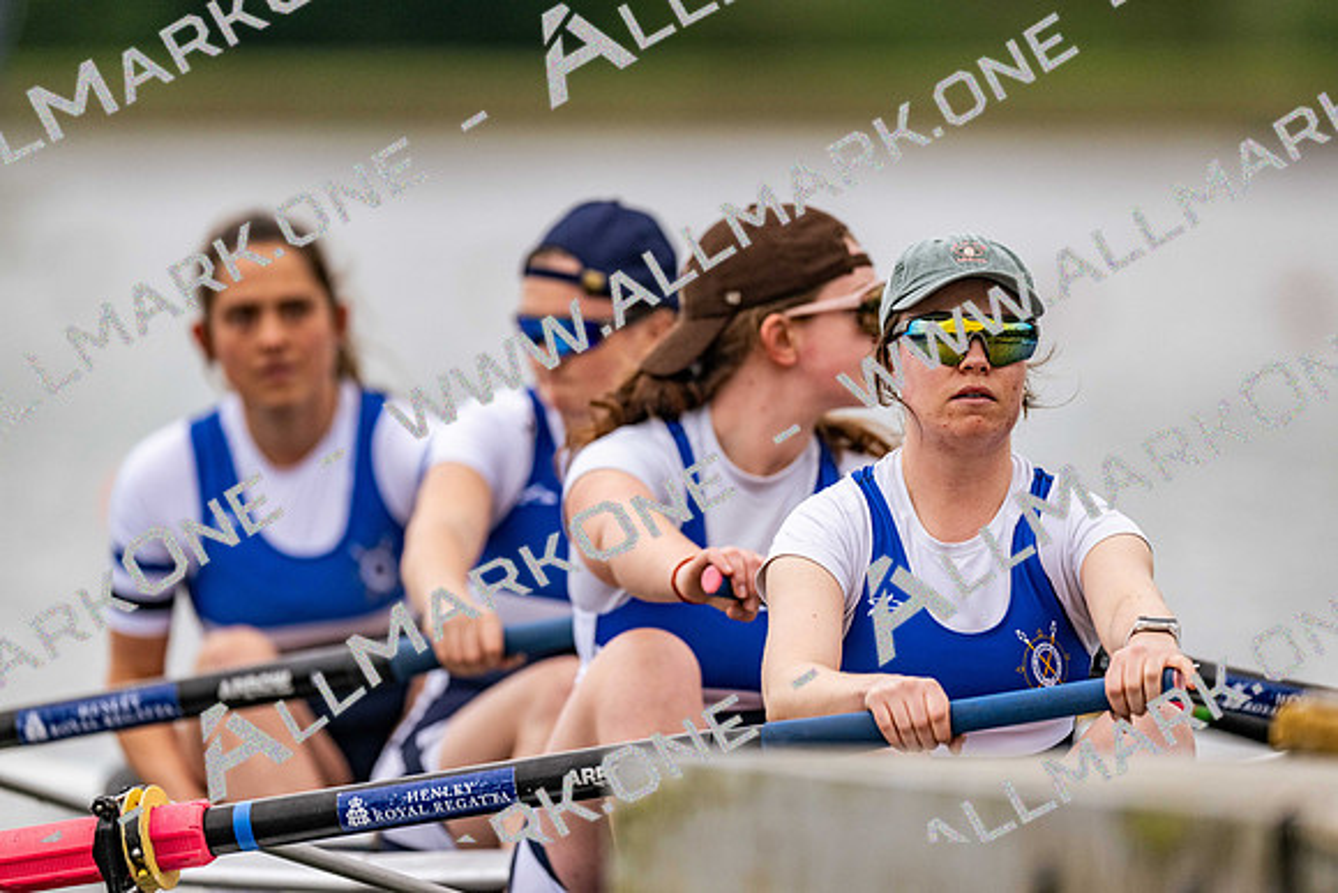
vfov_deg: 2.3
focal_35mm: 600
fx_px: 22304
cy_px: 446
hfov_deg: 3.4
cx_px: 669
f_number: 4
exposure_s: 1/2500
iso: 900
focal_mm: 600
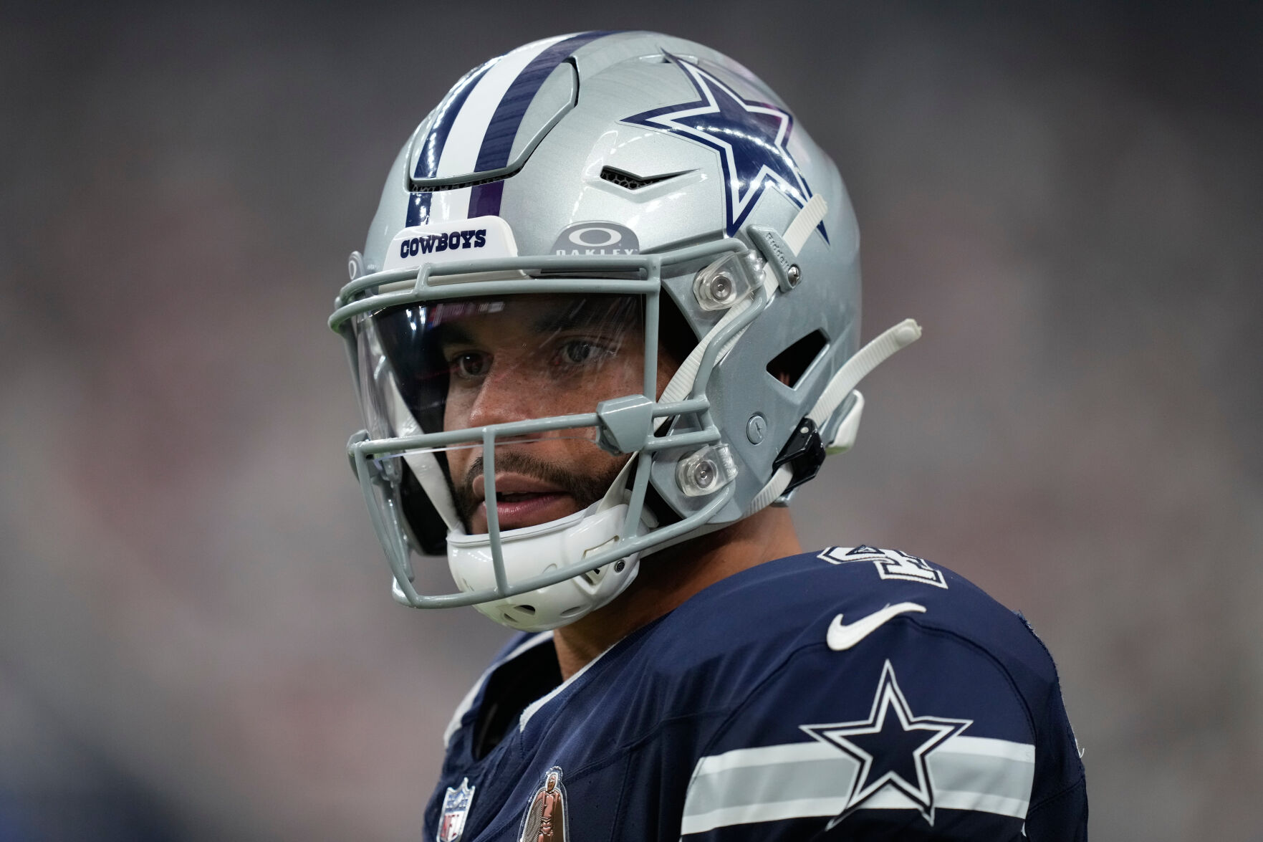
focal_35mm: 400
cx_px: 632
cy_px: 421
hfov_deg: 5.2
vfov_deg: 3.4
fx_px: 14031
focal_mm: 400
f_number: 2.8
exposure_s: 1/2500
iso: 3200
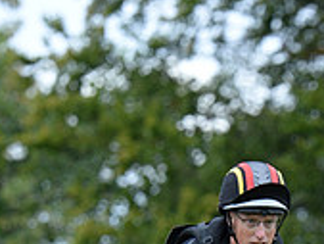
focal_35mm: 958
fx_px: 8973
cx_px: 295
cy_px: 494
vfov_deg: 1.6
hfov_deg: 2.1
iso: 1000
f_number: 6.3
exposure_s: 1/1000
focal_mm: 290
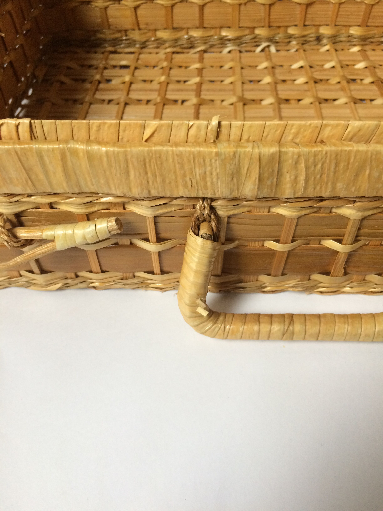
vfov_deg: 61.7
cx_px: 192
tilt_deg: -52.5
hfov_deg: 48.2
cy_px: 256
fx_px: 428
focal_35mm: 29
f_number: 2.2
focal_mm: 4.15
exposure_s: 1/33
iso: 200
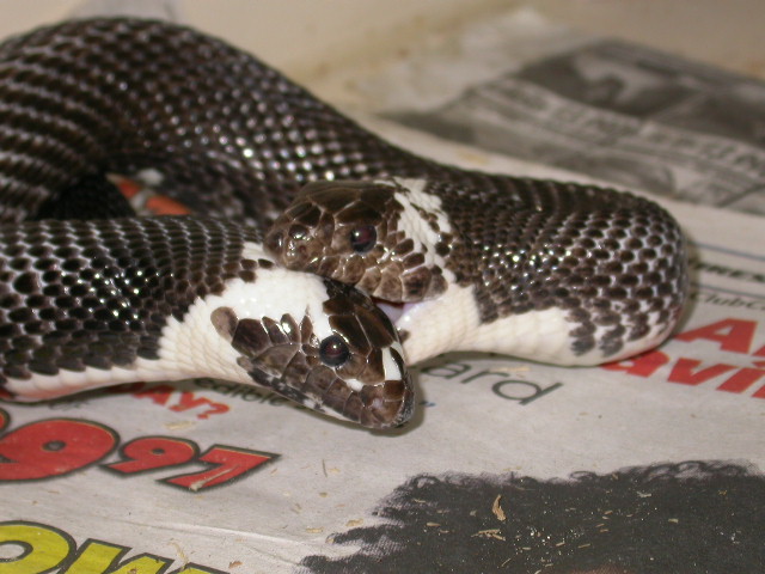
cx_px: 382
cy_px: 287
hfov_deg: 15.4
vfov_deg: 11.6
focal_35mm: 128
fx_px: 2829
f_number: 4.5
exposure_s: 1/60.3
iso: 100
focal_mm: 26.6
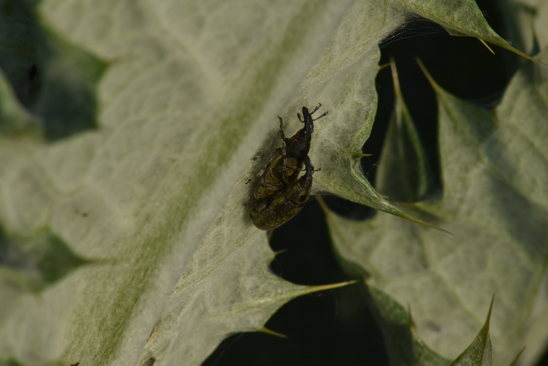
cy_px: 183
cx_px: 274
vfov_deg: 3.1
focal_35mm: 450
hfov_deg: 4.6
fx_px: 6849
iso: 500
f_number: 20
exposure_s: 1/800
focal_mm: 300
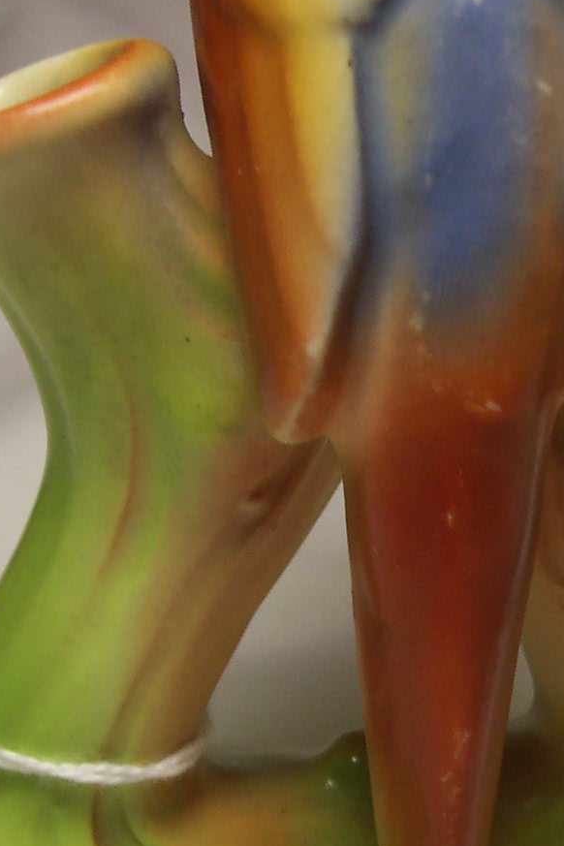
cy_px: 531
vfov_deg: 27.6
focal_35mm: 73
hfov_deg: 18.5
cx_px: 452
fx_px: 1715
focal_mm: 5.6
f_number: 2.8
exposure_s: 1/90
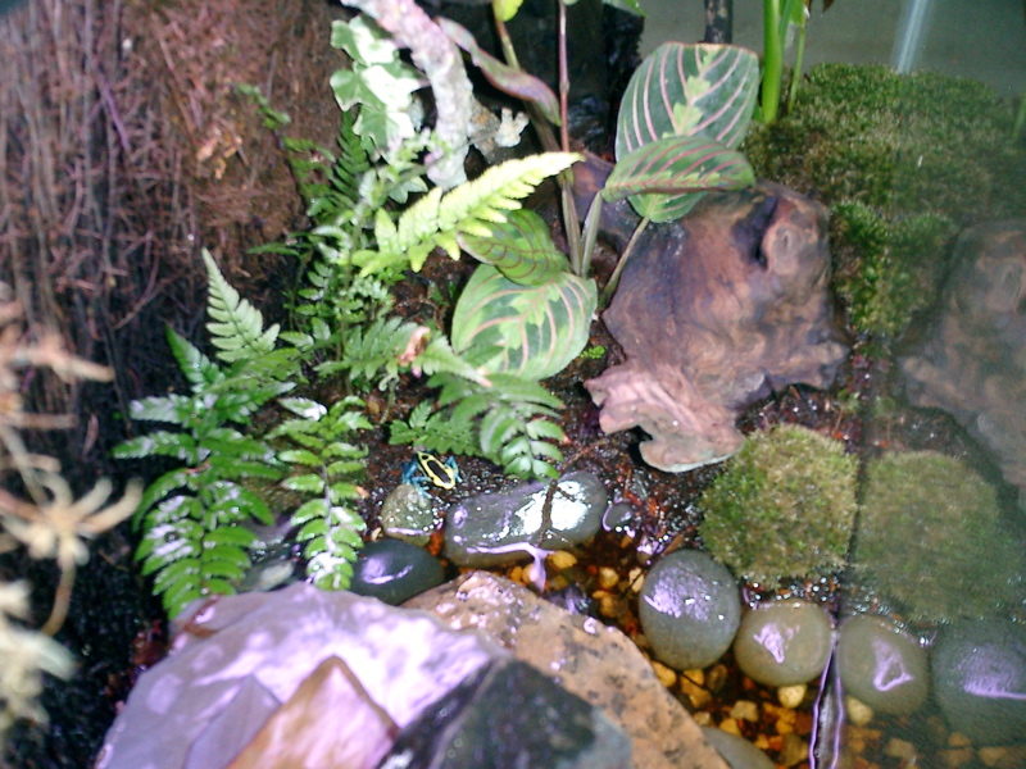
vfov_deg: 39.7
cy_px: 384
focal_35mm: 36
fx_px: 1067
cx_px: 513
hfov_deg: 51.4
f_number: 3.2
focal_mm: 7.5
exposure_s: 1/30
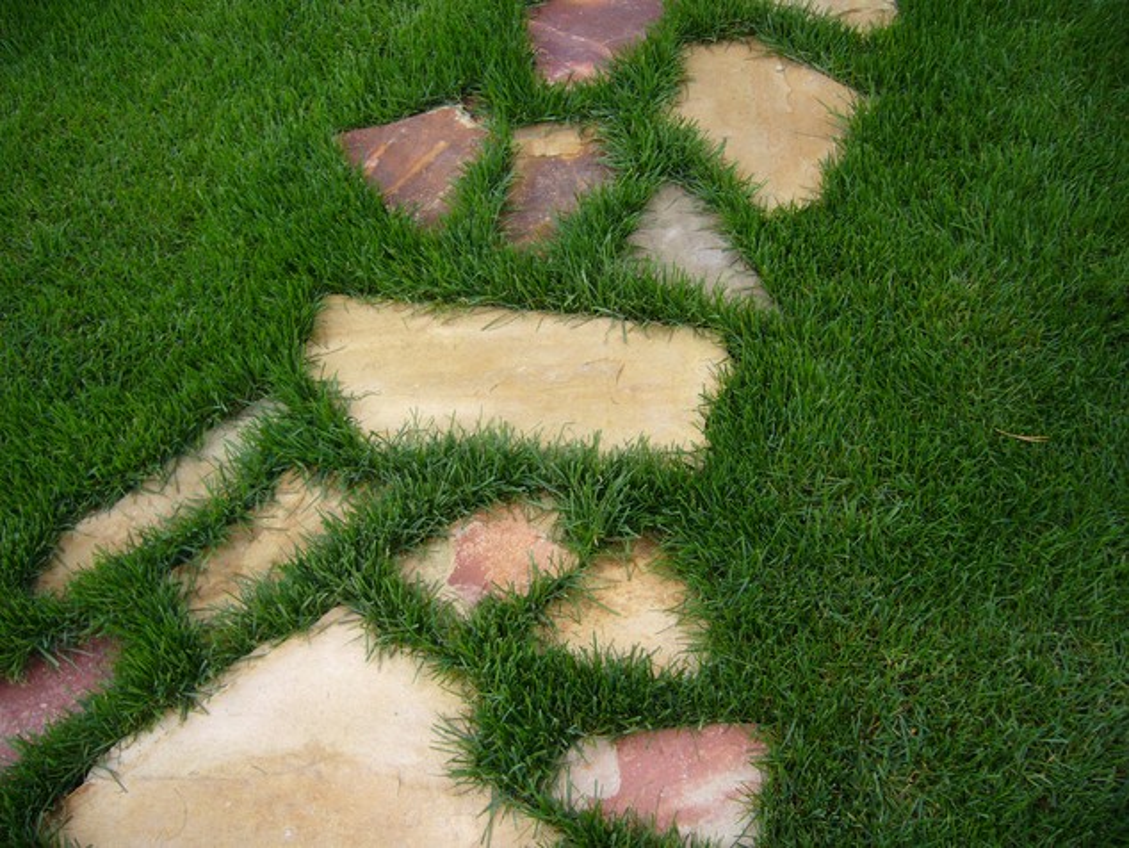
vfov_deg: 40.7
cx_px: 564
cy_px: 424
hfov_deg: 52.6
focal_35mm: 35
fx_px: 1142
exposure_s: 1/200
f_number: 2.8
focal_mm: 5.8
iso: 80
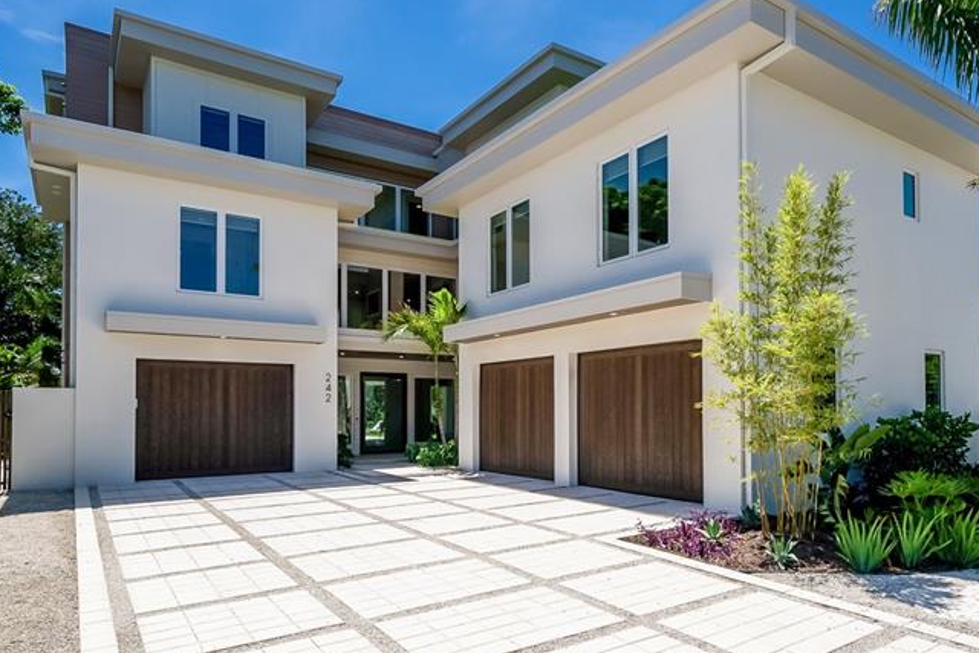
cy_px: 402
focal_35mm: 24
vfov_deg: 52.7
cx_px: 529
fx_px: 653
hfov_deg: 73.6
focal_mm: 15
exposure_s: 1/5000
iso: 640
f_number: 4
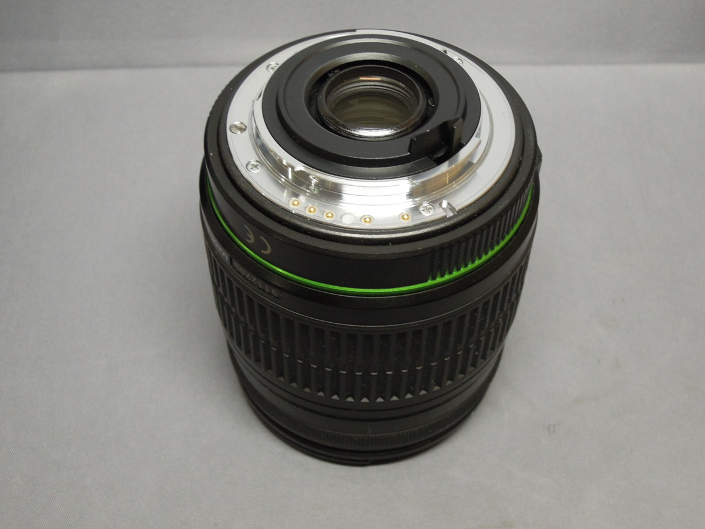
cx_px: 352
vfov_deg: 29.1
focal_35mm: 50
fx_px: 1018
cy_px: 264
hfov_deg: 38.2
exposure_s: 1/50
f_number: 3.7
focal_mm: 9
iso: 400
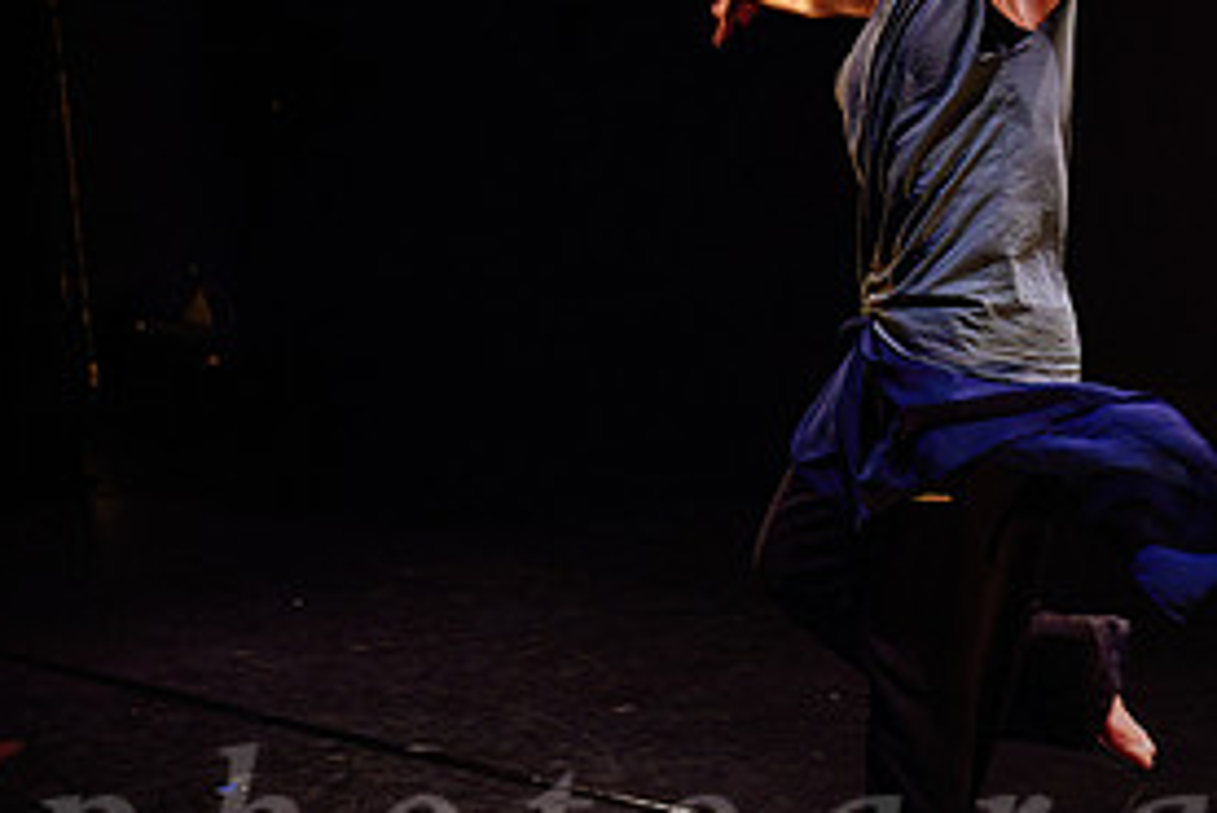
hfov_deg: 27.2
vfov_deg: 18.7
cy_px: 397
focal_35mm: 73
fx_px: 2469
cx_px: 950
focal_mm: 28
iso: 2500
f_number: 2.8
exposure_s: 1/300
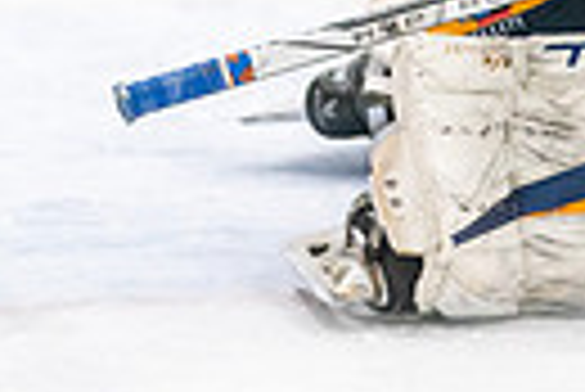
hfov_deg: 3.8
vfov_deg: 2.5
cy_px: -399
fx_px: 8834
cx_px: 900
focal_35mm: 543
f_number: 2.8
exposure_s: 1/1250
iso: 3200
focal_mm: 122
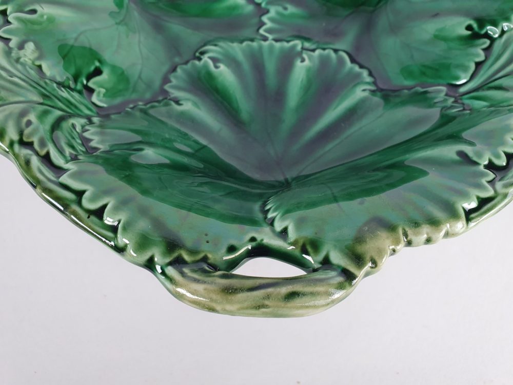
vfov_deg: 53.1
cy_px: 192
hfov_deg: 67.3
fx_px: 385
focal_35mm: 26
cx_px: 256
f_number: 2.4
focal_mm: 4.32
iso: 200
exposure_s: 1/50
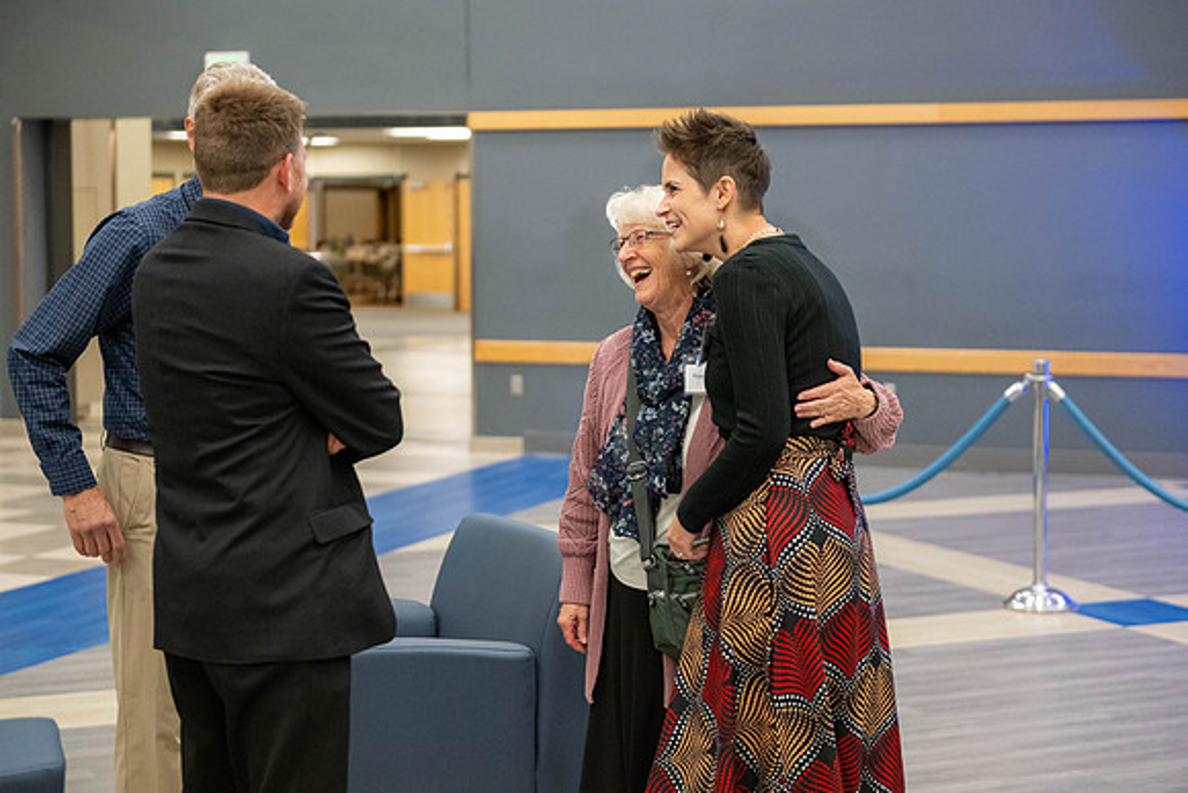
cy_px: 396
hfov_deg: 28.8
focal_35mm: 70
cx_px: 594
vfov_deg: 19.5
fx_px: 2310
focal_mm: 70
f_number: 2.8
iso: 2000
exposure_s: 1/250
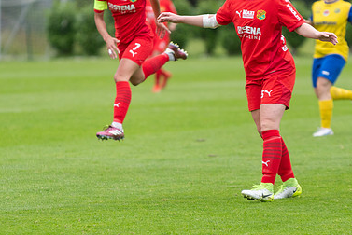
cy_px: 99
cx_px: 142
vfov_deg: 3.0
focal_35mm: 461
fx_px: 4511
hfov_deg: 4.5
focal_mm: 200
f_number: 3.2
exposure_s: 1/1600
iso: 450
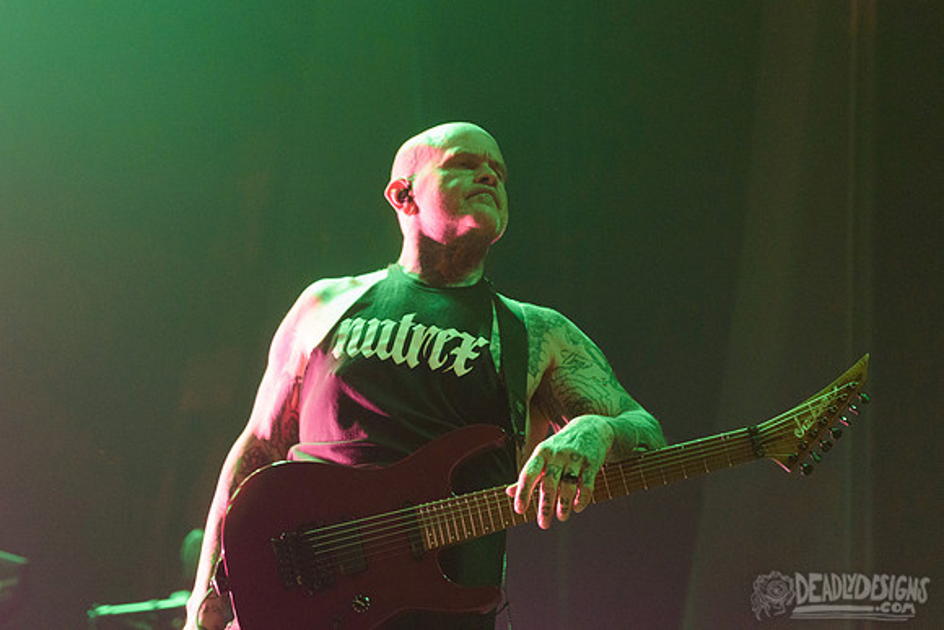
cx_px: 425
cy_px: 266
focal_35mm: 81
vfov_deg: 16.9
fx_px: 2123
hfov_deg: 25.1
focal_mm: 70
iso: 3200
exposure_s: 1/200
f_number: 3.5
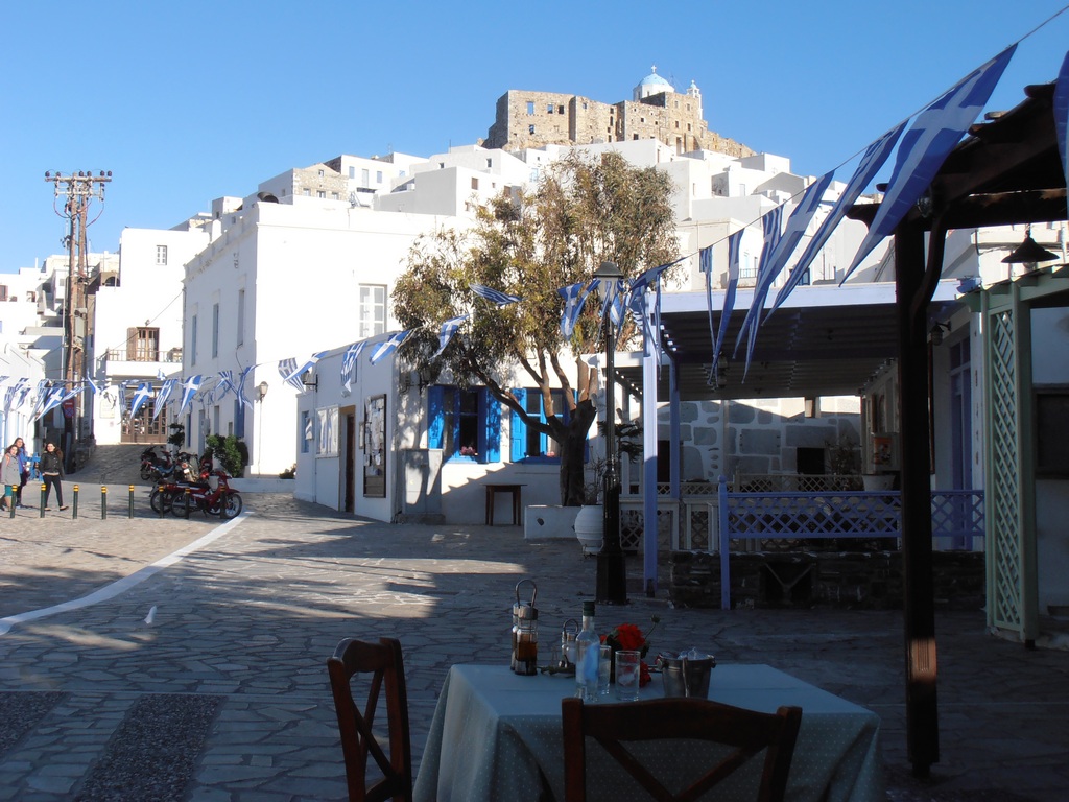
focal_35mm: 57
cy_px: 401
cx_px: 534
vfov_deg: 25.7
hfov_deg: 33.8
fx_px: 1760
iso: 80
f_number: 4.5
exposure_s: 1/640
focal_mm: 10.04
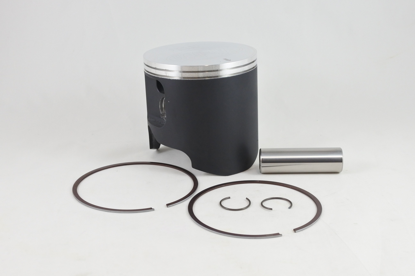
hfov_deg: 43.6
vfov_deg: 29.9
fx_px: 519
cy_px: 138
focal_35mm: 45
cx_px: 208
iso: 560
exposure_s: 1/125
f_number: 4.5
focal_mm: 16.8
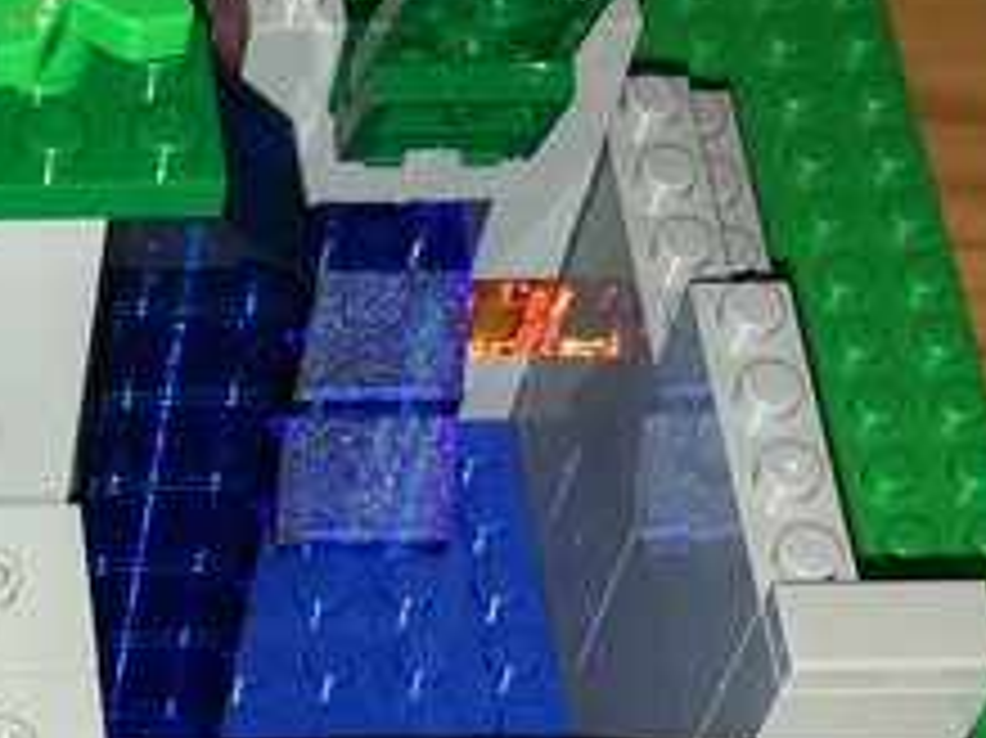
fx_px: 3388
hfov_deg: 15.8
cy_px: 1127
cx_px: -239
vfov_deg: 11.9
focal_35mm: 119
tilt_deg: -60.8
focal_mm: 4.15
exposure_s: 1/39
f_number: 2.2
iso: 25
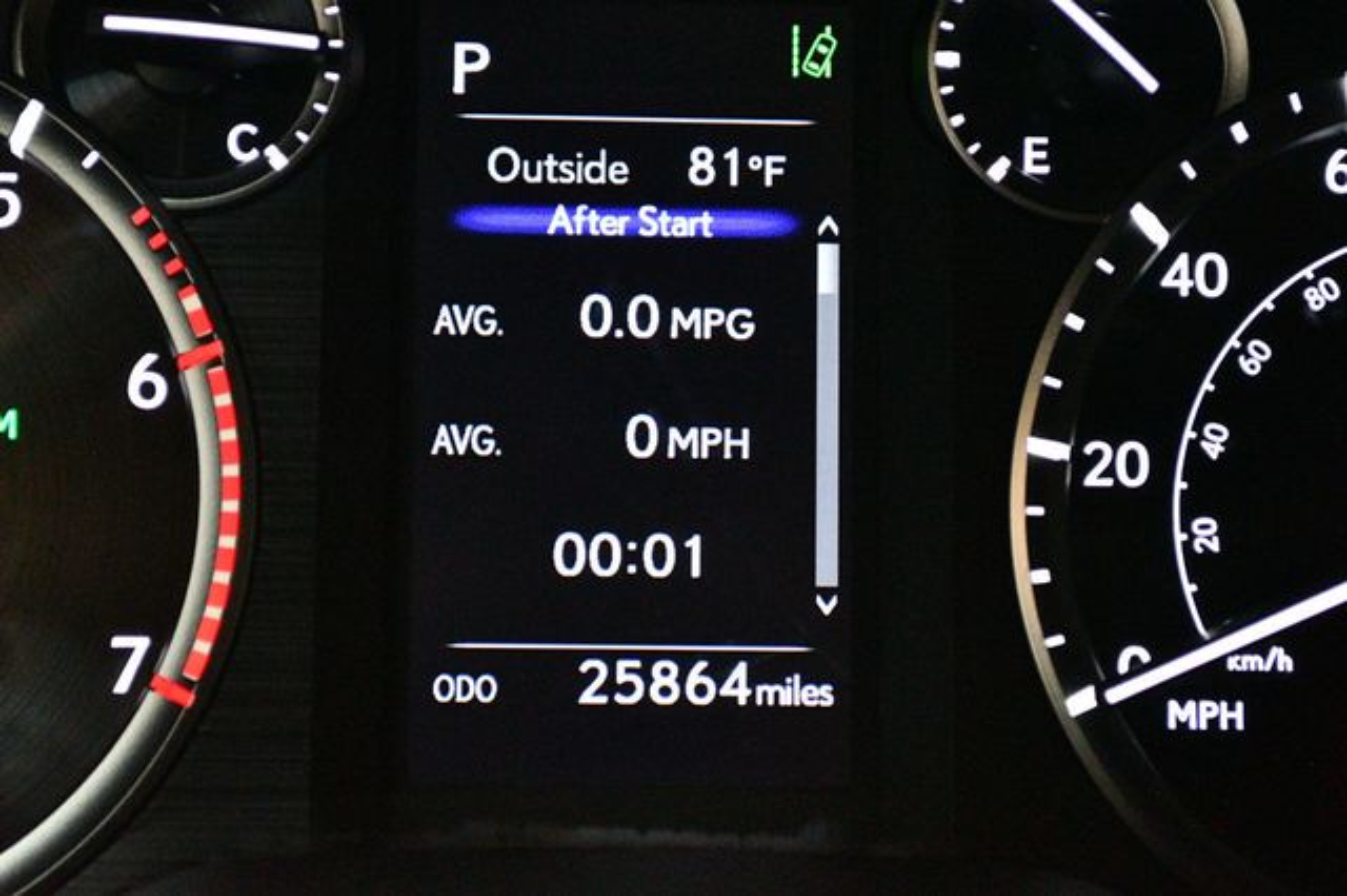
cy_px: 448
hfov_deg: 27.0
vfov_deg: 18.2
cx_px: 674
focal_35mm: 75
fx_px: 2805
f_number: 5.6
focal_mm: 50
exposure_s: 1/60
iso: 12800
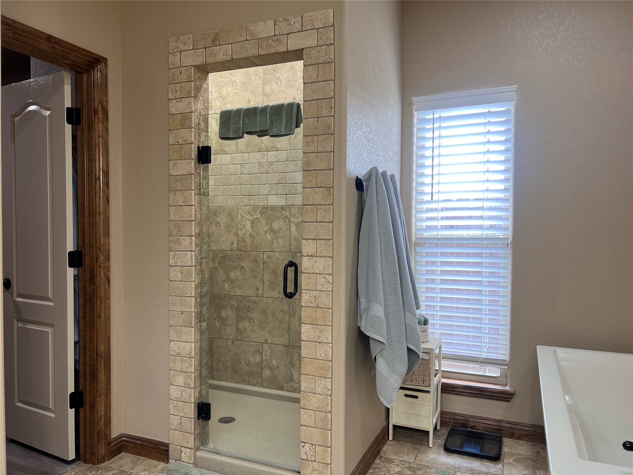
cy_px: 238
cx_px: 316
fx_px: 475
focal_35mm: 26
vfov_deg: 53.1
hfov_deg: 67.3
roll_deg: +0.1
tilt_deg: -2.0
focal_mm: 5.7
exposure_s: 1/120
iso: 80
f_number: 1.5
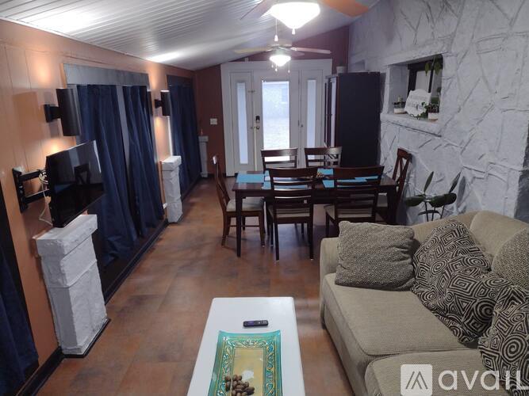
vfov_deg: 51.3
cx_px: 264
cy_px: 198
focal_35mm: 27
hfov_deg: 65.3
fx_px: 413
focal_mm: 4.71
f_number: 1.7
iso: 145
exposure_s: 1/24
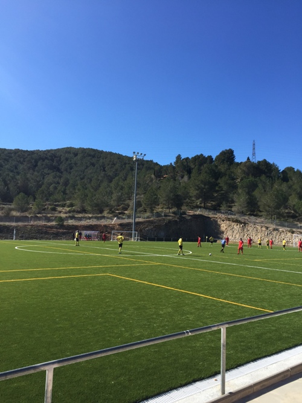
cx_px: 151
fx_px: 337
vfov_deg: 61.7
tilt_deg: +5.0
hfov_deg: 48.2
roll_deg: -1.2
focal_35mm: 29
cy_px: 202
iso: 32
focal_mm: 4.15
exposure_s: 1/1319
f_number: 2.2
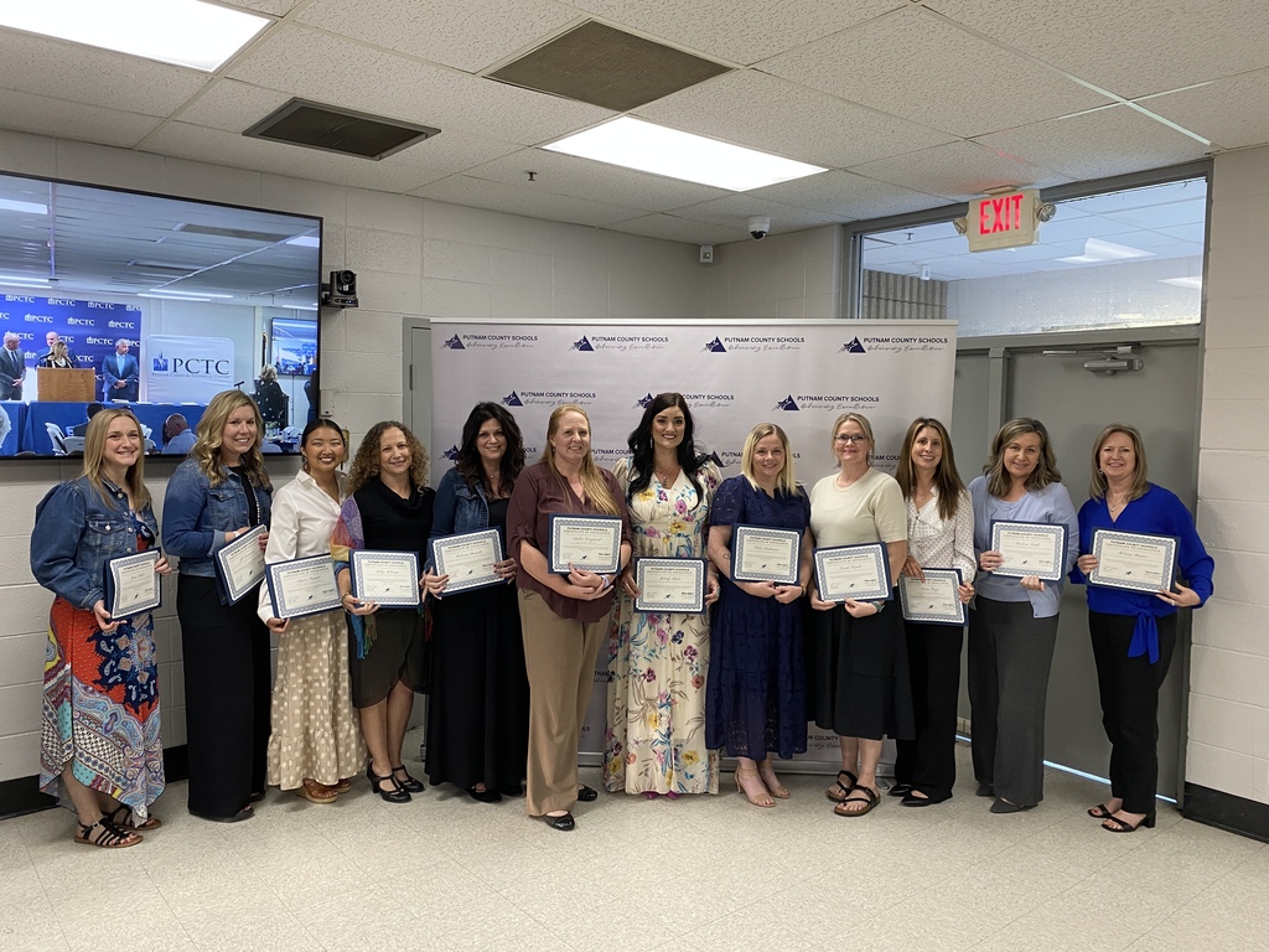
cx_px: 634
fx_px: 953
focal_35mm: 26
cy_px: 476
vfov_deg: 53.1
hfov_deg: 67.3
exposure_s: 1/60
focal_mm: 4.25
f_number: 1.8
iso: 125
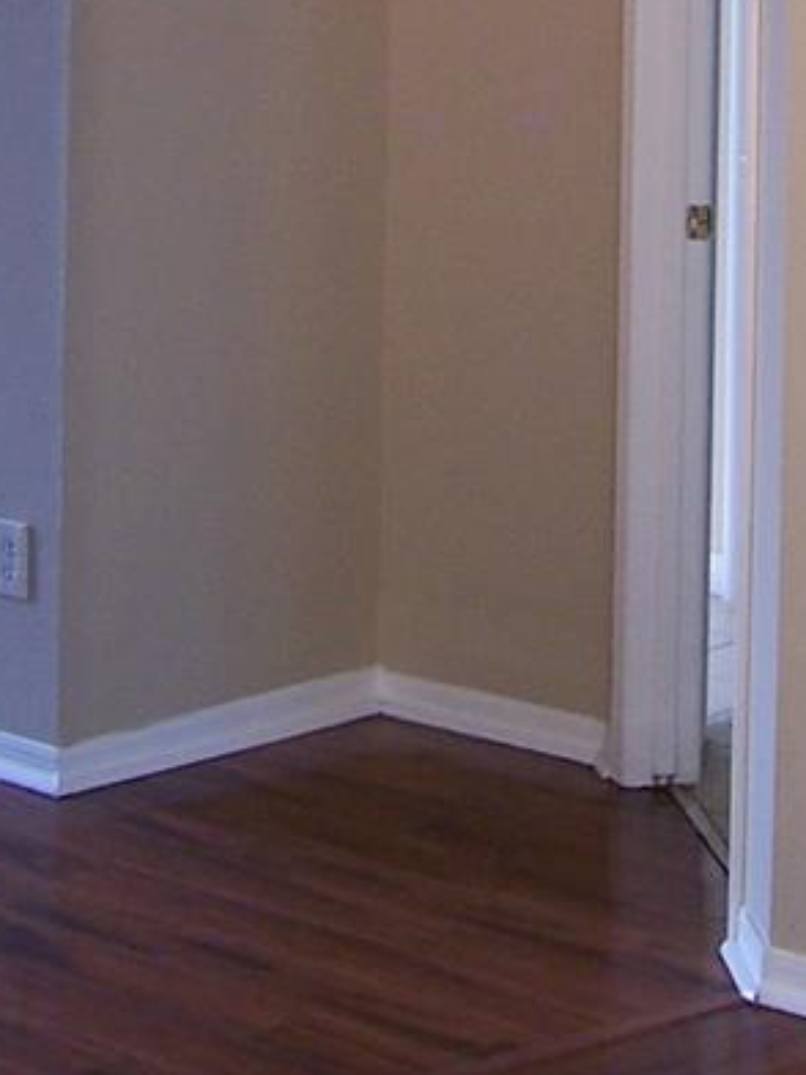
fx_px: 3136
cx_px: 450
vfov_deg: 18.5
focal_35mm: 101
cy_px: -173
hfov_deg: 14.6
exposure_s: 1/30
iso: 140
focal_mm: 5.5
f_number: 3.4
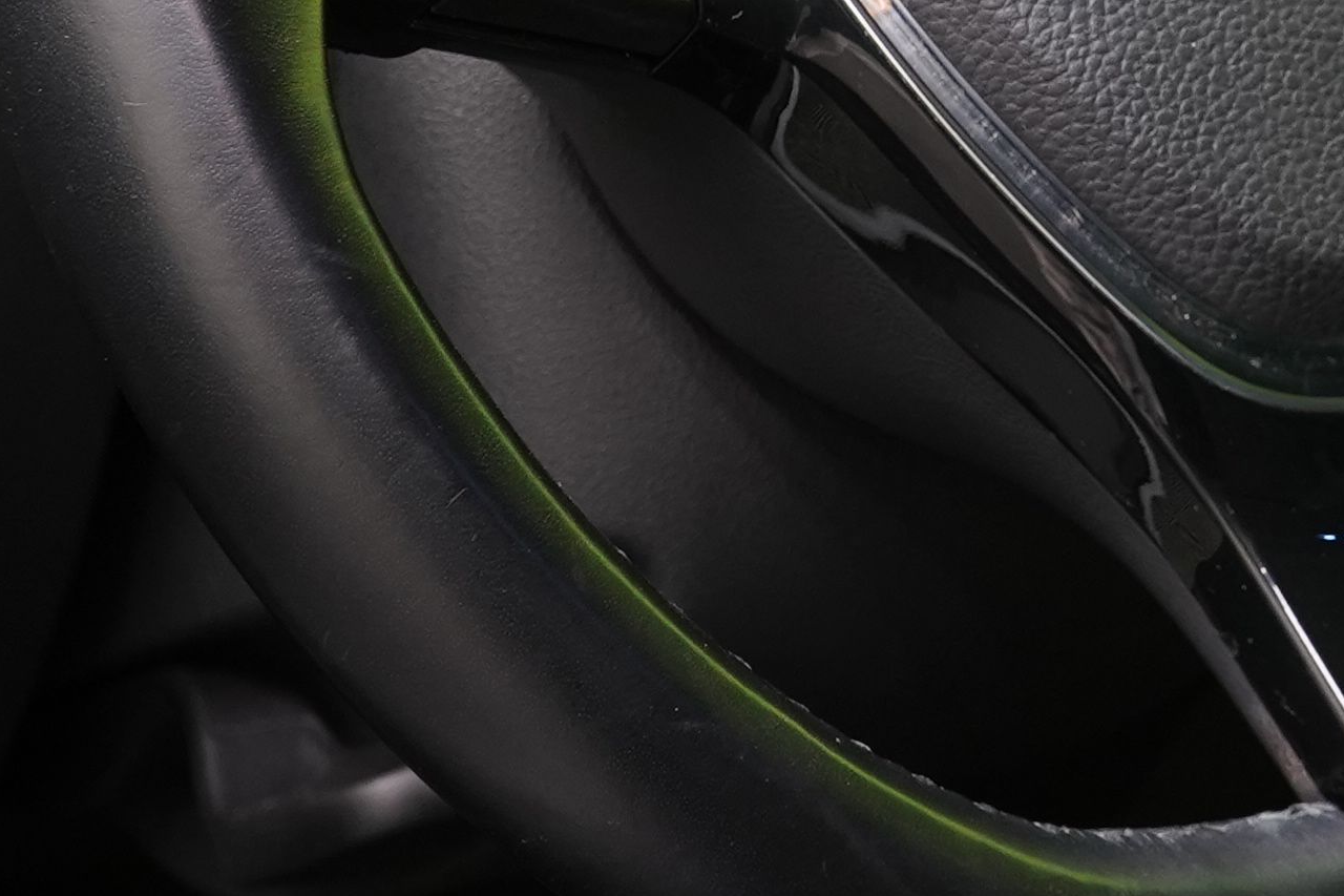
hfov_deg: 13.4
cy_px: -203
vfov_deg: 9.0
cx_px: 1525
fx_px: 5599
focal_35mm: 150
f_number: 5
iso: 1250
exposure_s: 1/20
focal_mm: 32
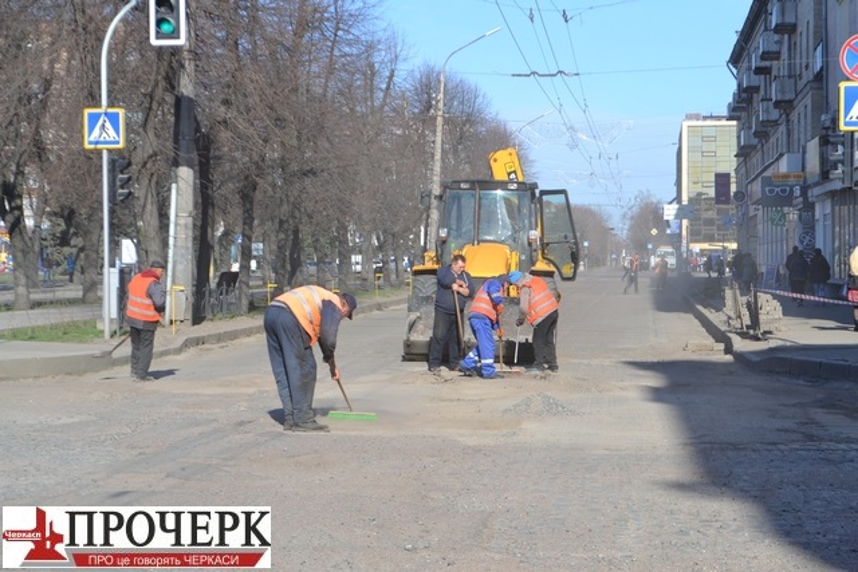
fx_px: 1788
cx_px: 429
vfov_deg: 18.2
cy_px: 286
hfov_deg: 27.0
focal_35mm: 75
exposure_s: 1/160
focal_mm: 50
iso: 100
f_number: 6.3
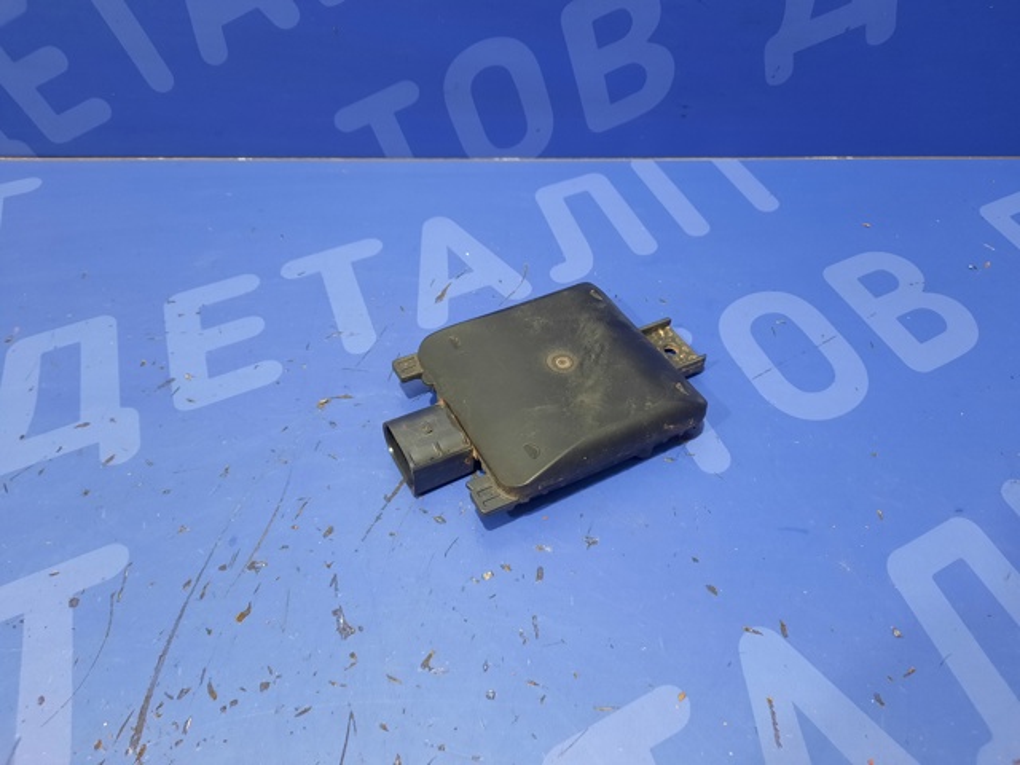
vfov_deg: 54.9
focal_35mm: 25
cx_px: 510
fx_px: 737
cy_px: 382
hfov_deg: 69.4
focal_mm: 4.6
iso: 320
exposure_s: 1/30
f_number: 2
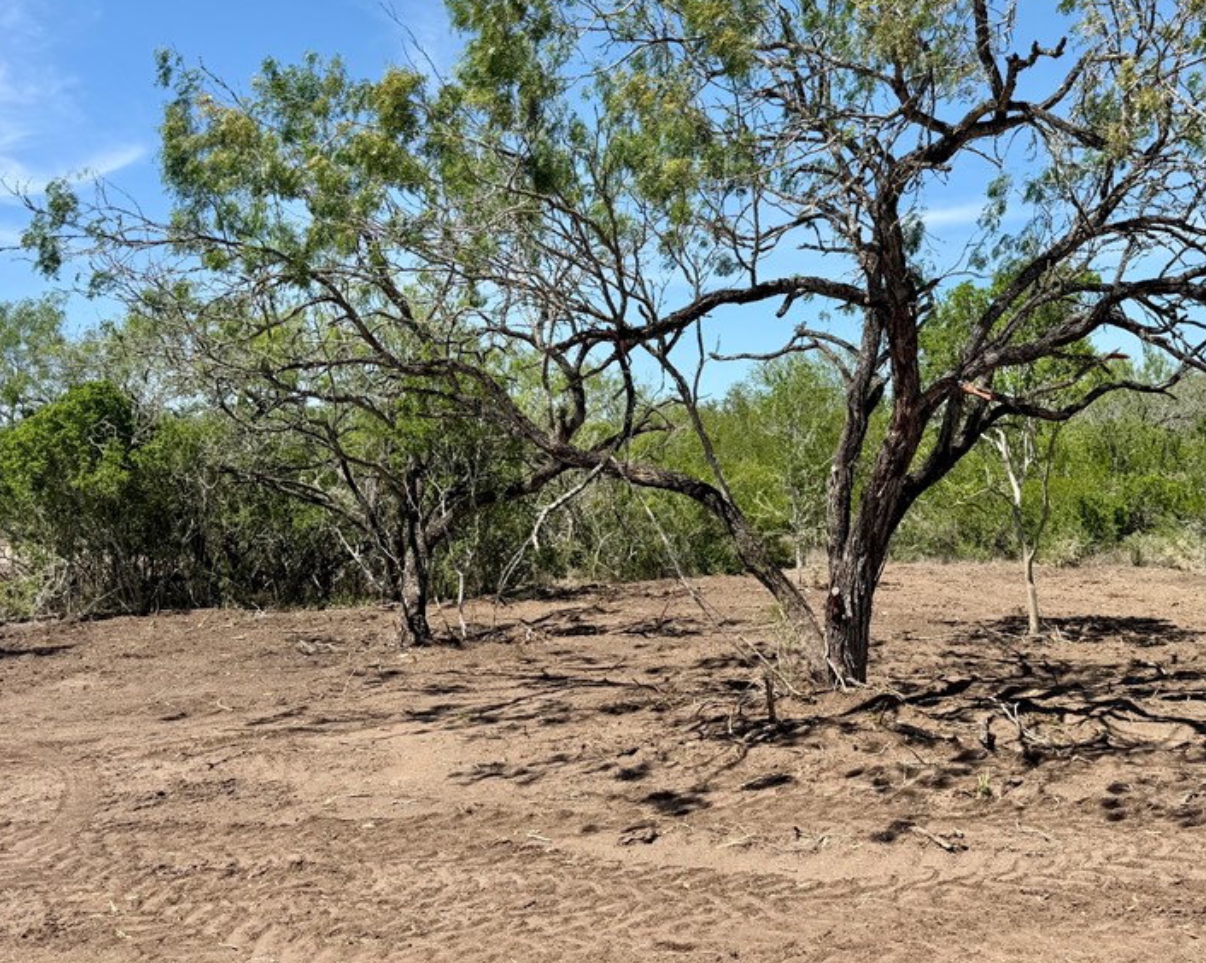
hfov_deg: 52.1
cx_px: 777
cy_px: 309
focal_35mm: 34
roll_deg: +2.1
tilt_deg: +10.0
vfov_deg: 42.6
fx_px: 1213
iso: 80
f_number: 1.78
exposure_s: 1/4167
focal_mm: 6.76
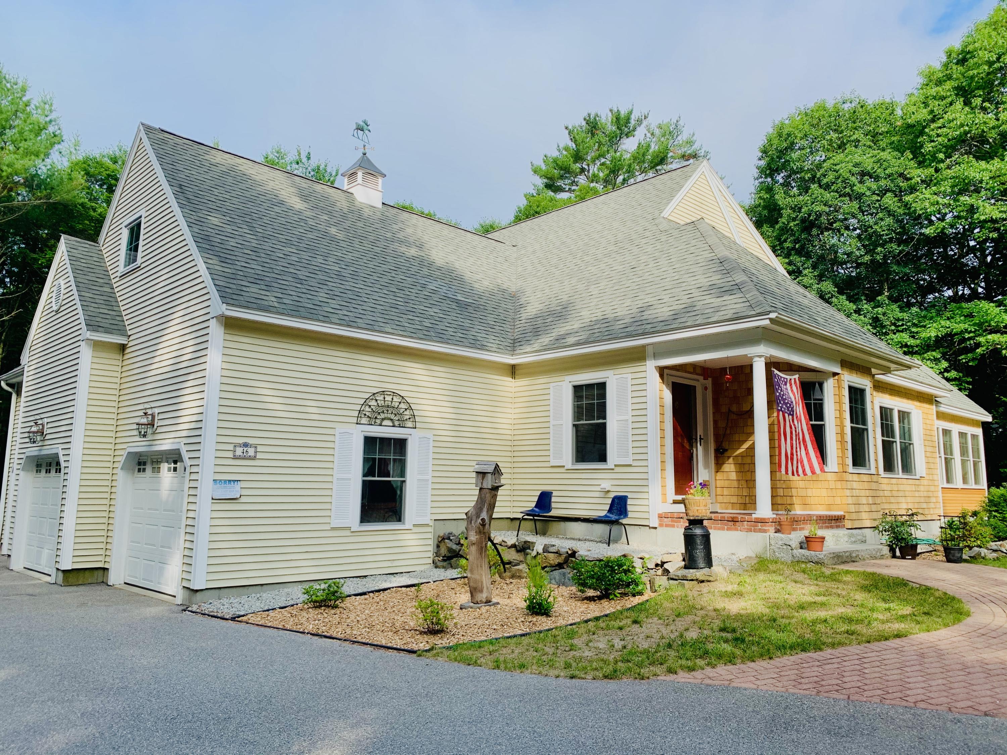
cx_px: 504
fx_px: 756
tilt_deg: +8.8
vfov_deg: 53.1
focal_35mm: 26
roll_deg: -1.2
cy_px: 378
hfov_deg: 67.3
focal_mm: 4.25
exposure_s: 1/1513
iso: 25
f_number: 1.8
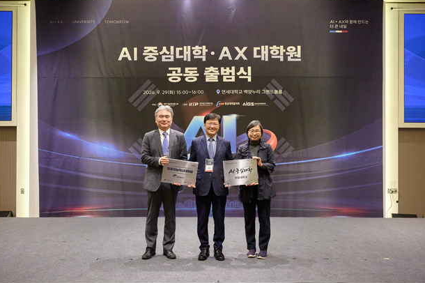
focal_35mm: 35
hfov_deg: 55.1
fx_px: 407
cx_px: 210
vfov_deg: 38.3
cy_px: 141
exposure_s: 1/125
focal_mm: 33.5
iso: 5000
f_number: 5
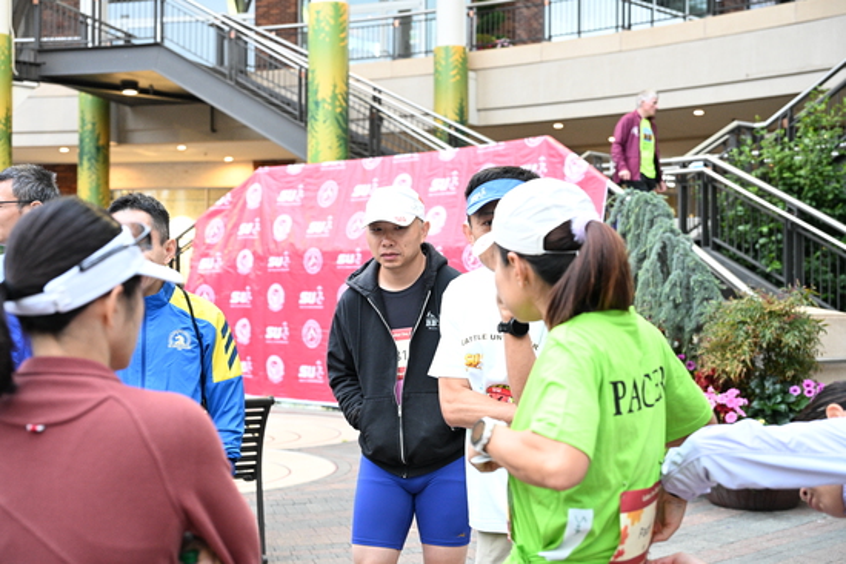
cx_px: 423
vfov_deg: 28.1
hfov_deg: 41.1
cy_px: 282
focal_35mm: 48
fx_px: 1128
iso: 3200
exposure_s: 1/160
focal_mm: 48
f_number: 4
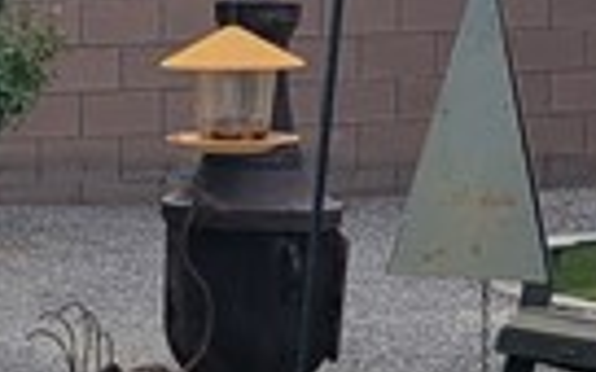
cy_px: 206
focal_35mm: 207
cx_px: -250
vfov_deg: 6.3
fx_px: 3362
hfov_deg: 9.9
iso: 40
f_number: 1.8
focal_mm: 5.4
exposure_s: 1/1962
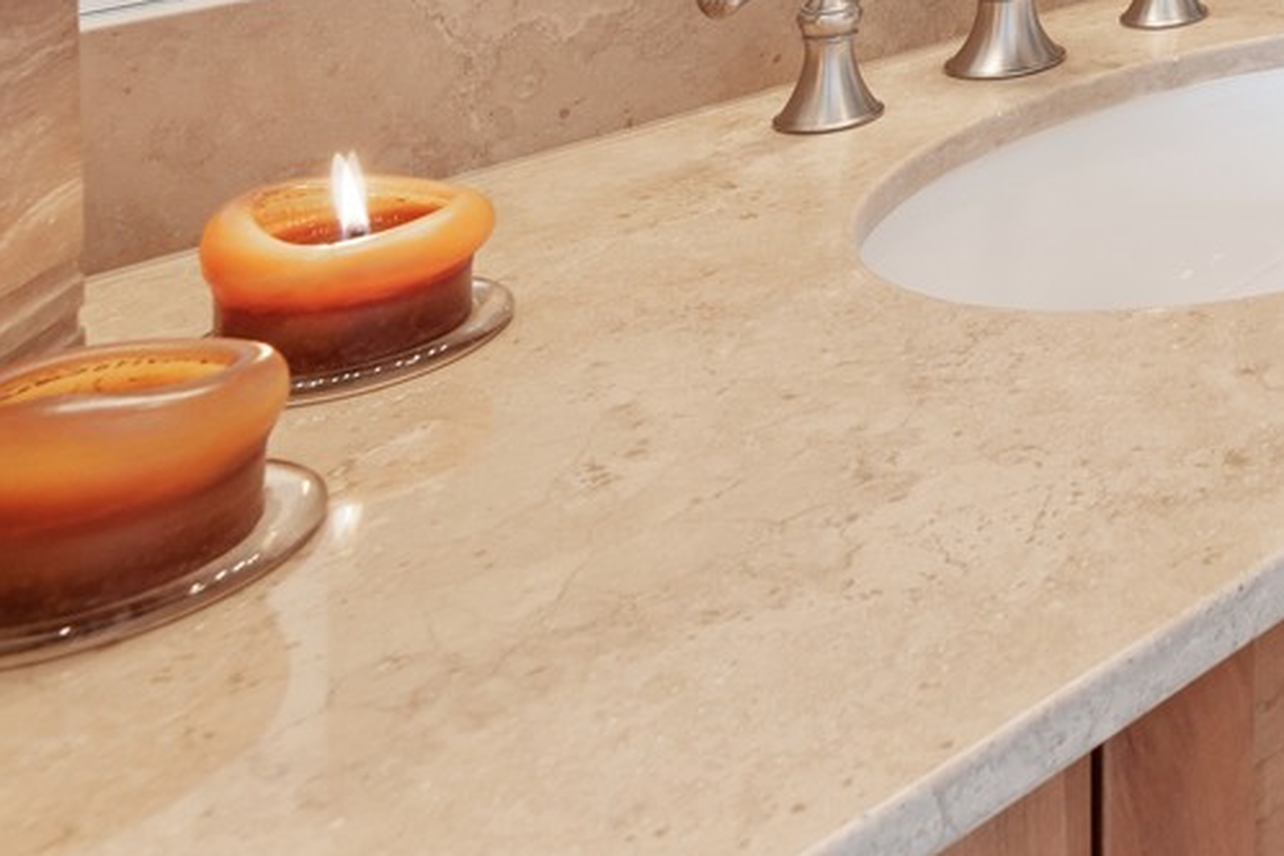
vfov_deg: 21.0
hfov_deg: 28.7
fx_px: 1855
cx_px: 1795
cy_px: -513
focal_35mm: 52
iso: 200
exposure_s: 1/5
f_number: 9
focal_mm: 16
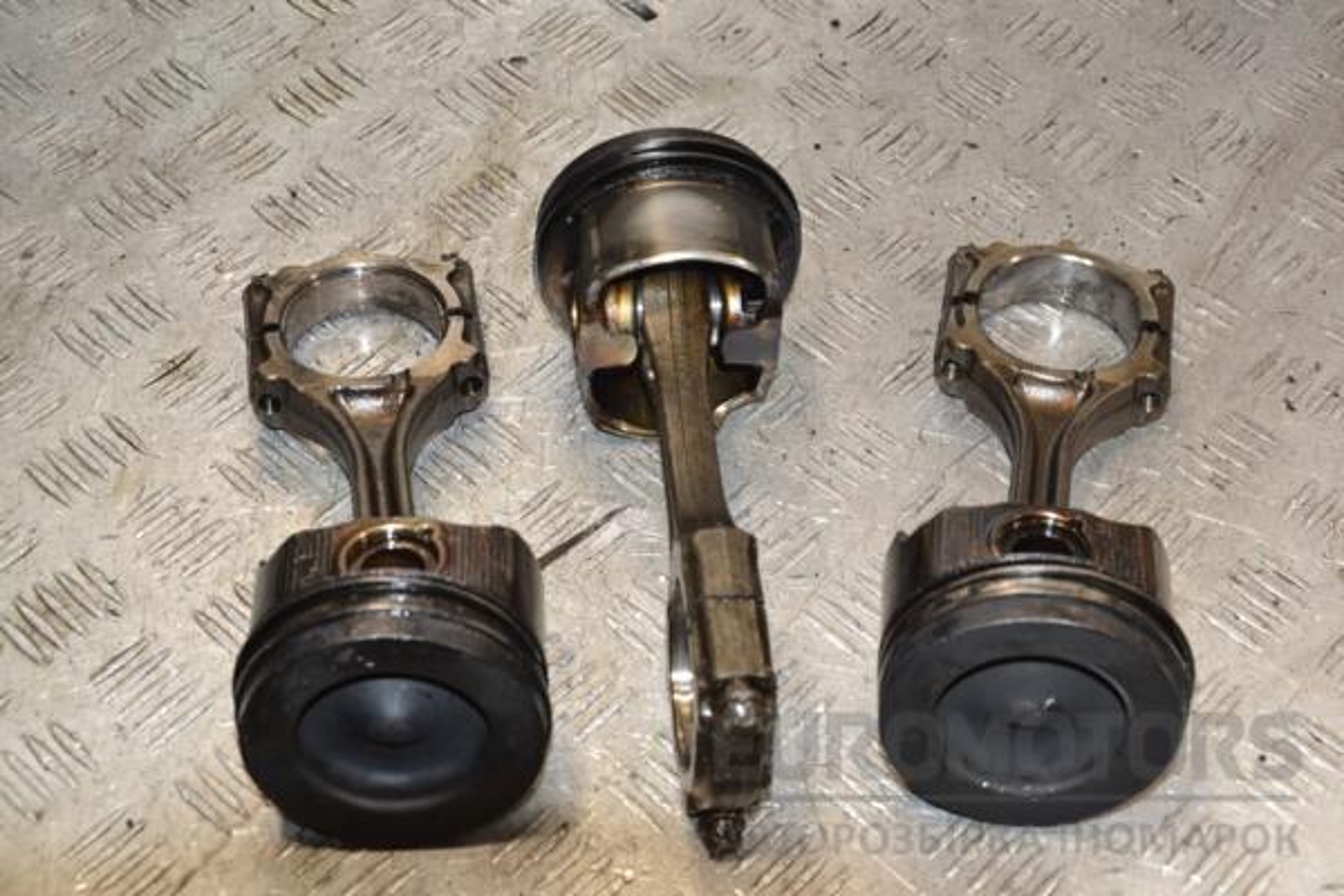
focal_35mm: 60
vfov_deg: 22.6
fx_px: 2240
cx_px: 672
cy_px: 448
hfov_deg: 33.4
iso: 800
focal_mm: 40
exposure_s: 1/200
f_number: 7.1
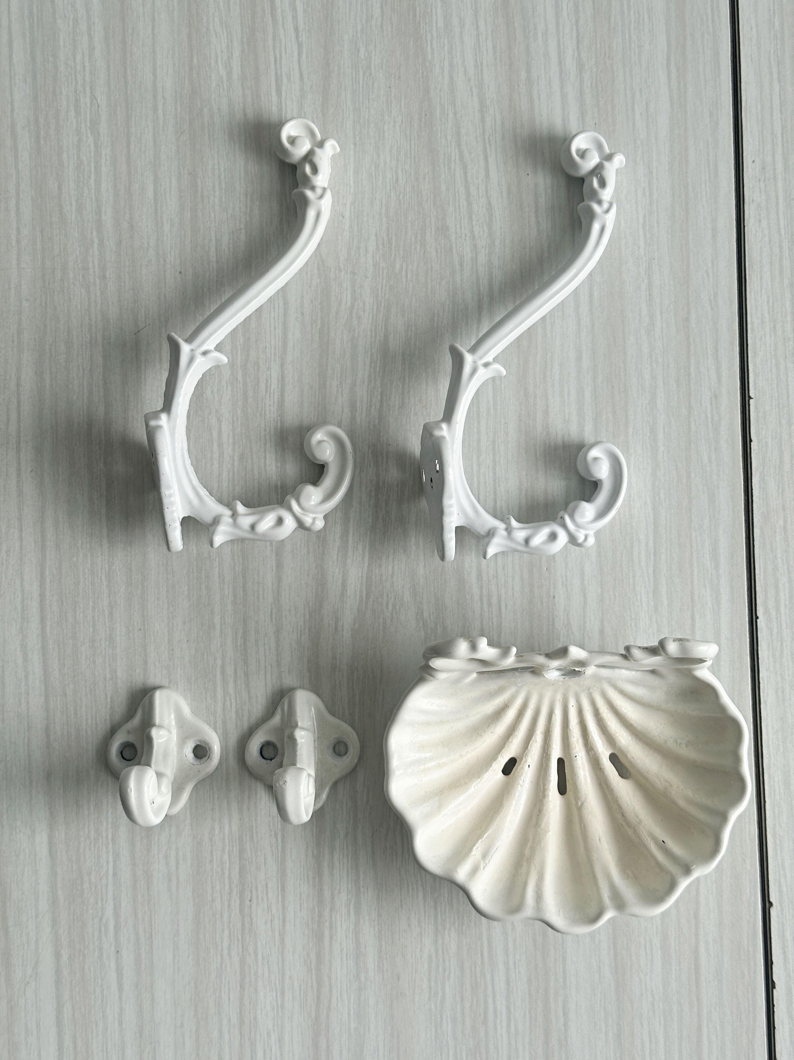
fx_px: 1470
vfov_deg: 39.7
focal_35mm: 48
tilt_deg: -85.7
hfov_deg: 30.2
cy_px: 530
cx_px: 397
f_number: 1.78
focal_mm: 6.86
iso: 64
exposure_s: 1/1120
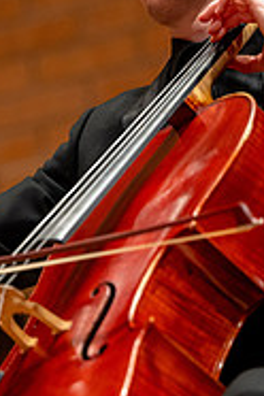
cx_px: 119
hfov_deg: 4.5
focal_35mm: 303
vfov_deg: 6.8
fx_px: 3333
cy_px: 149
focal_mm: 125
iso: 1000
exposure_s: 1/200
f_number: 2.8
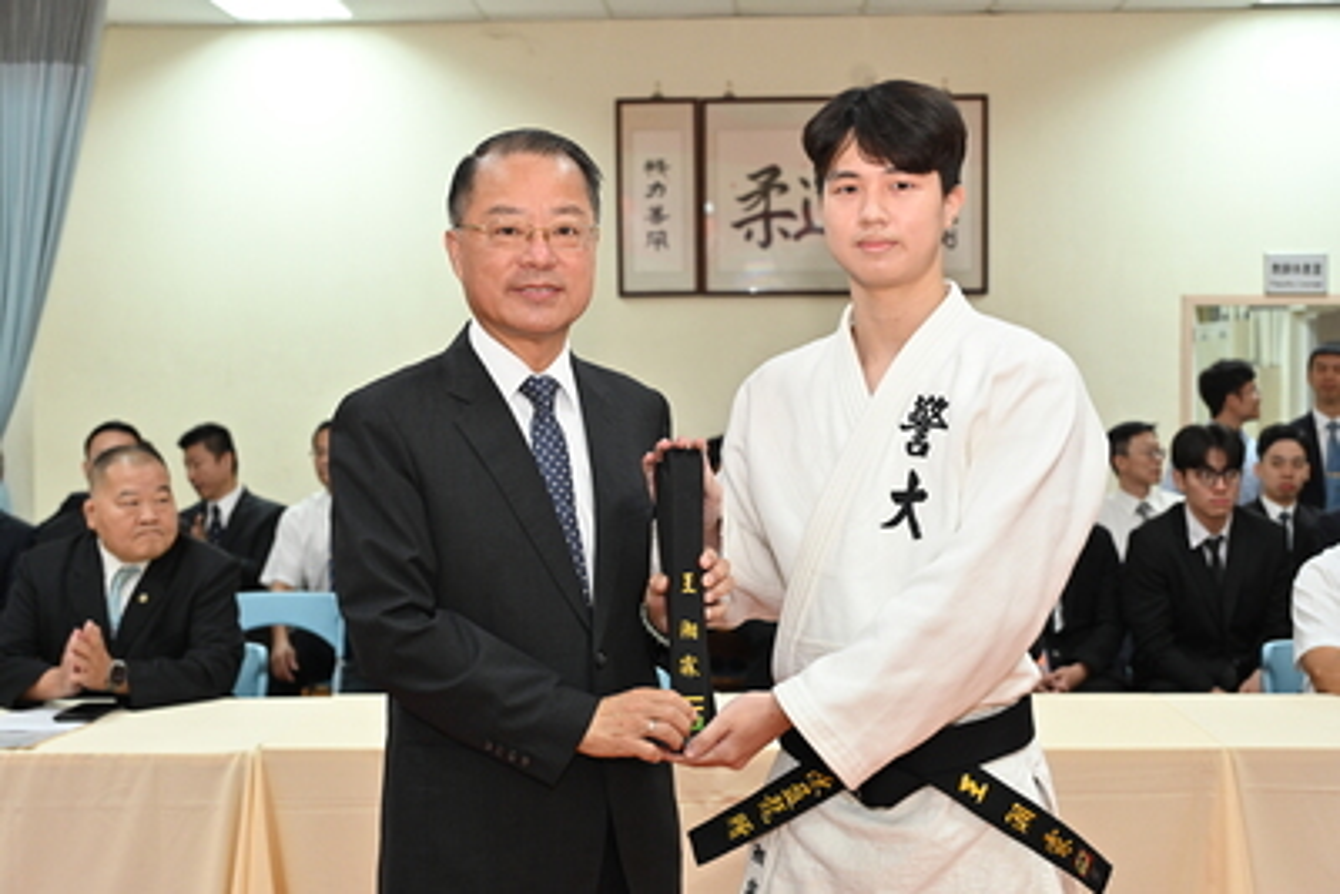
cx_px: 670
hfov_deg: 44.5
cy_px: 447
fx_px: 1638
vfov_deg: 30.5
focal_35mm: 44
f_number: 4
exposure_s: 1/160
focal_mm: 44
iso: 1250
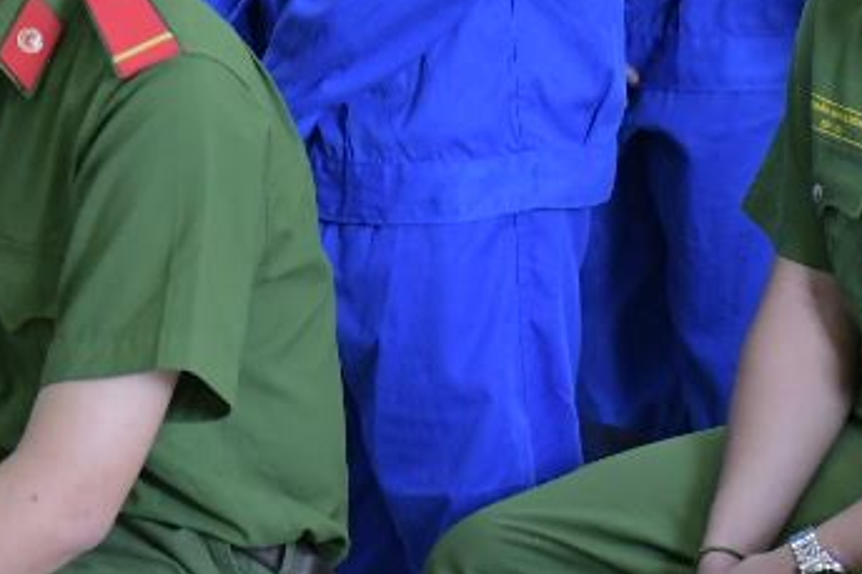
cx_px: 283
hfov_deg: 7.8
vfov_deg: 5.1
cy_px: -589
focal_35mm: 264
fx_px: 6318
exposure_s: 1/320
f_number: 3.2
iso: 1600
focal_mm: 56
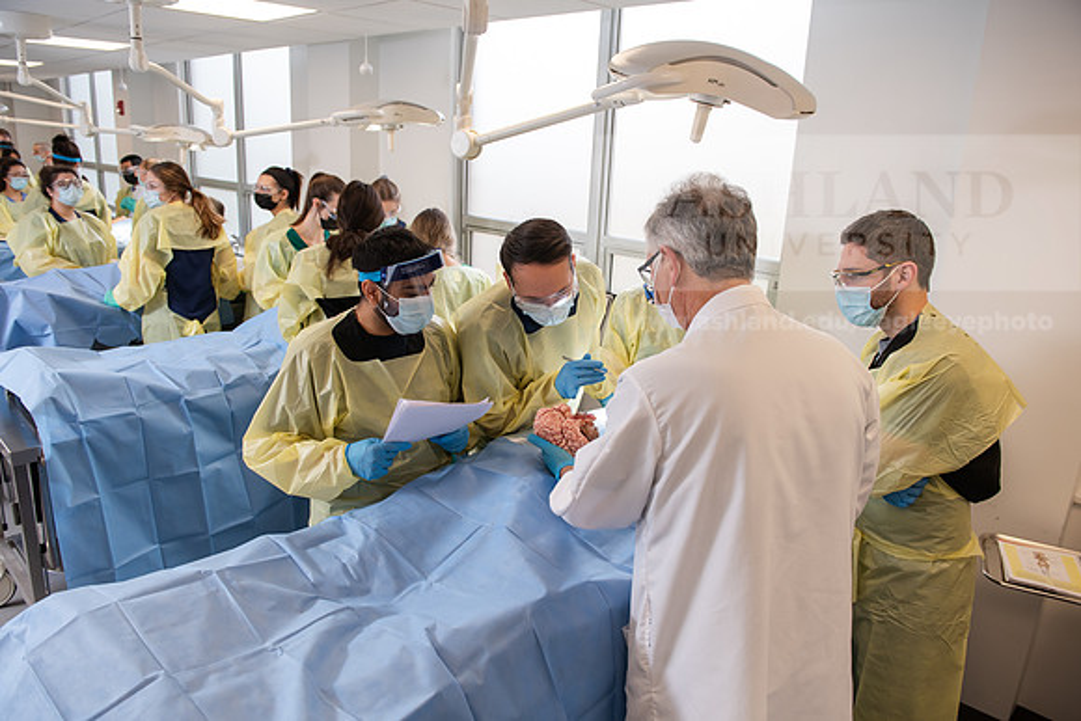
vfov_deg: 49.6
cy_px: 360
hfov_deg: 69.4
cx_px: 540
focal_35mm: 26
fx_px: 781
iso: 500
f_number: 4.5
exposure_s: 1/200
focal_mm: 26
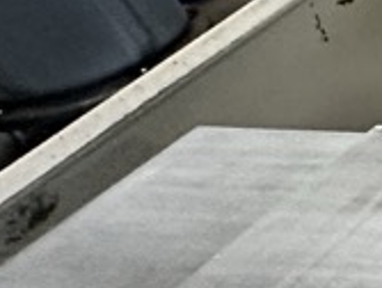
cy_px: 123
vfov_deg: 13.9
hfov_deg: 8.8
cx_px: 1437
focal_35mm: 107
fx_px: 1183
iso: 500
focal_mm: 2.22
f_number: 2.2
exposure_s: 1/60
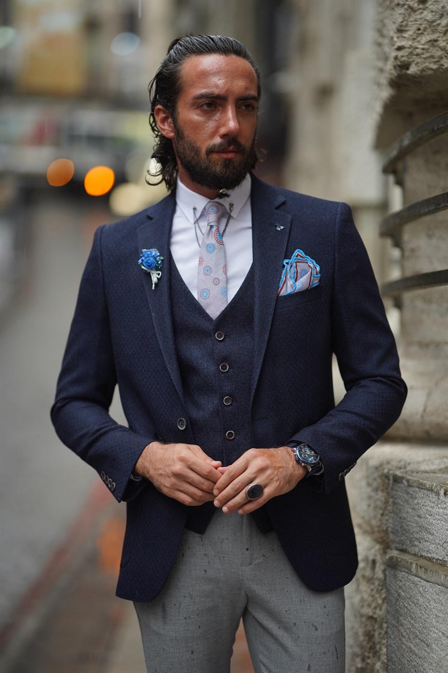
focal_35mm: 85
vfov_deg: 23.9
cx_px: 224
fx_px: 1587
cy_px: 336
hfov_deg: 16.1
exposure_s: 1/250
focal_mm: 85
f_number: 1.4
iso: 250
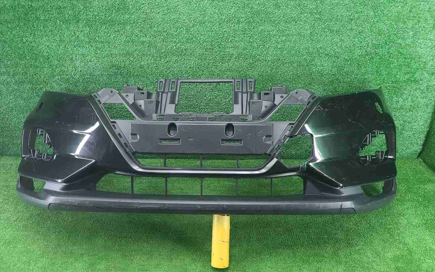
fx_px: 332
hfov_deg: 66.5
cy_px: 140
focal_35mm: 28
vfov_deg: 44.5
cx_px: 217
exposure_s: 1/50
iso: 242
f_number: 1.8
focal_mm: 5.4
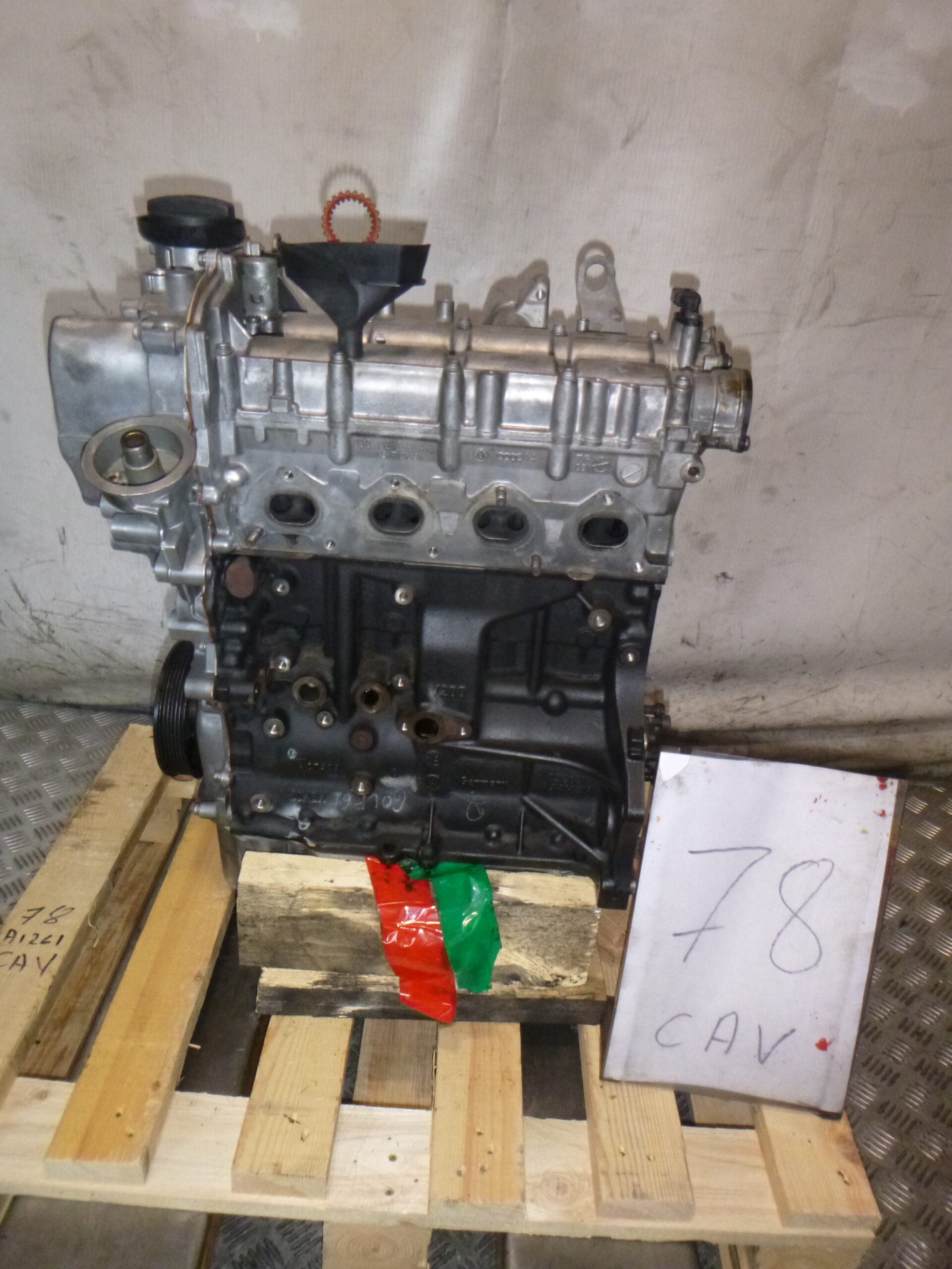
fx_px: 917
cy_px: 634
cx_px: 476
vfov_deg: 69.4
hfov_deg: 54.9
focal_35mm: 25
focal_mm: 4.5
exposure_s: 1/125
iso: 400
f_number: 3.9
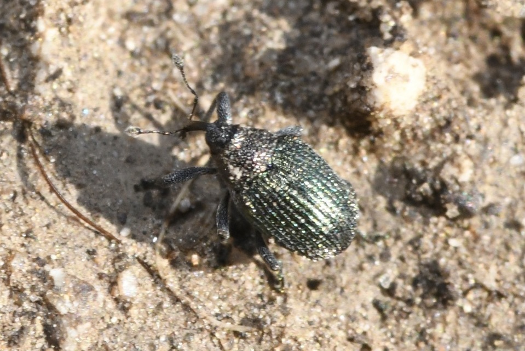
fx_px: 2297
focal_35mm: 158
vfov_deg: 8.7
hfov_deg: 13.0
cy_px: 176
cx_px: 262
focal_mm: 105
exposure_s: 1/160
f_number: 25
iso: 1000
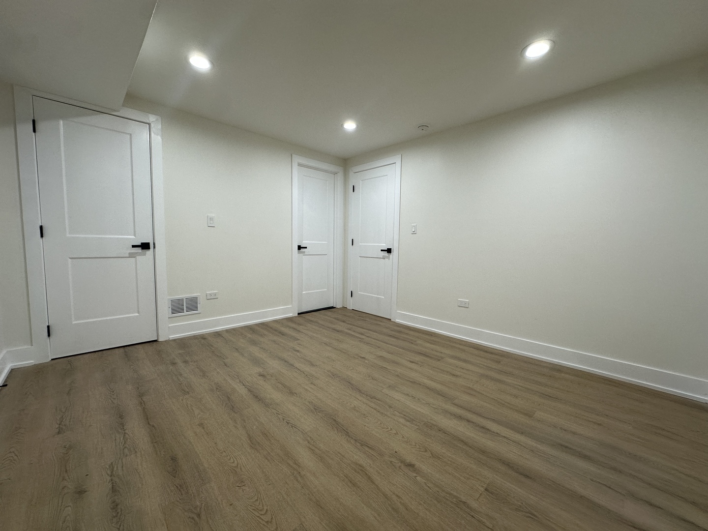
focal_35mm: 14
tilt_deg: -3.5
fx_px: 286
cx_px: 354
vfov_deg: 85.7
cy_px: 266
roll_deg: -0.9
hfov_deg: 102.1
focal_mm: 2.22
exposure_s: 1/120
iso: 160
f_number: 2.2
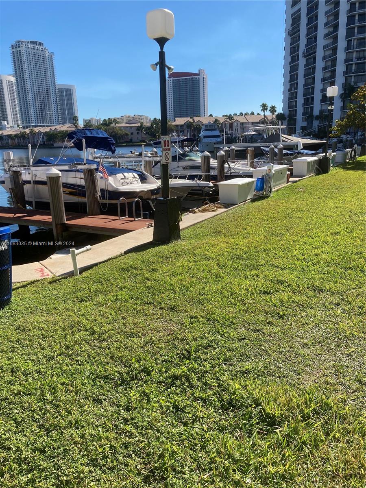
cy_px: 244
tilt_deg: -14.0
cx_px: 183
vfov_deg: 63.4
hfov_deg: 49.7
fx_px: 395
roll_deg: +2.0
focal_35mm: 28
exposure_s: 1/1946
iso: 20
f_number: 1.8
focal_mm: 3.99
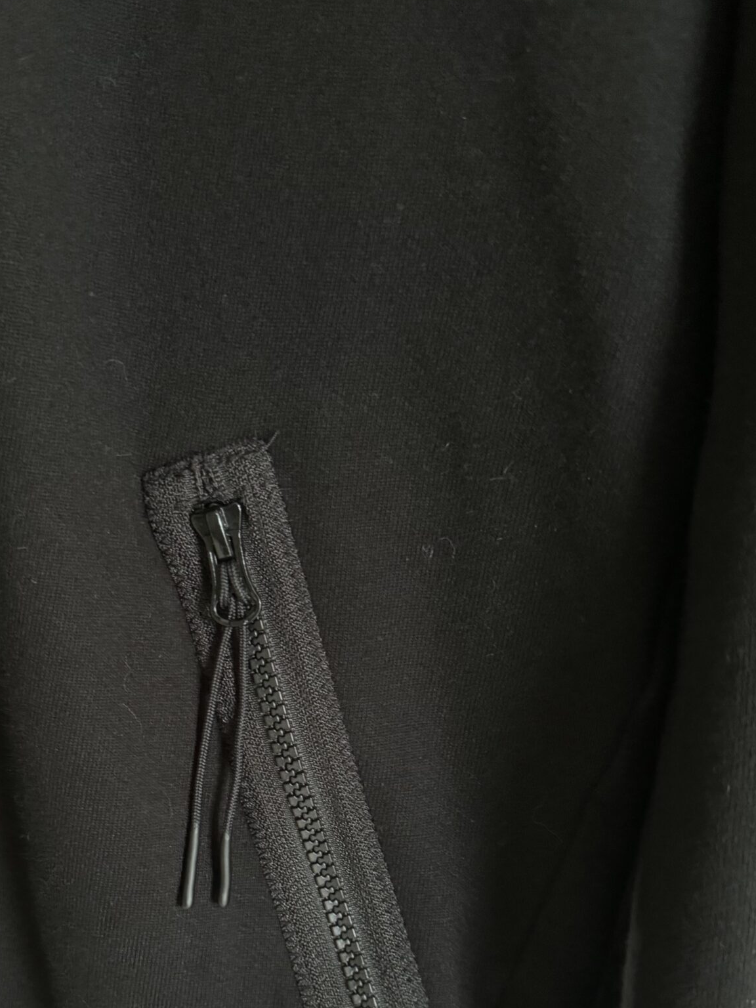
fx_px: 1165
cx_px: 233
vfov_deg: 46.1
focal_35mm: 40
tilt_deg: -23.5
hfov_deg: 35.5
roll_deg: -1.4
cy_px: 673
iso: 800
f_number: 1.78
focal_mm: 6.76
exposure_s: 1/44
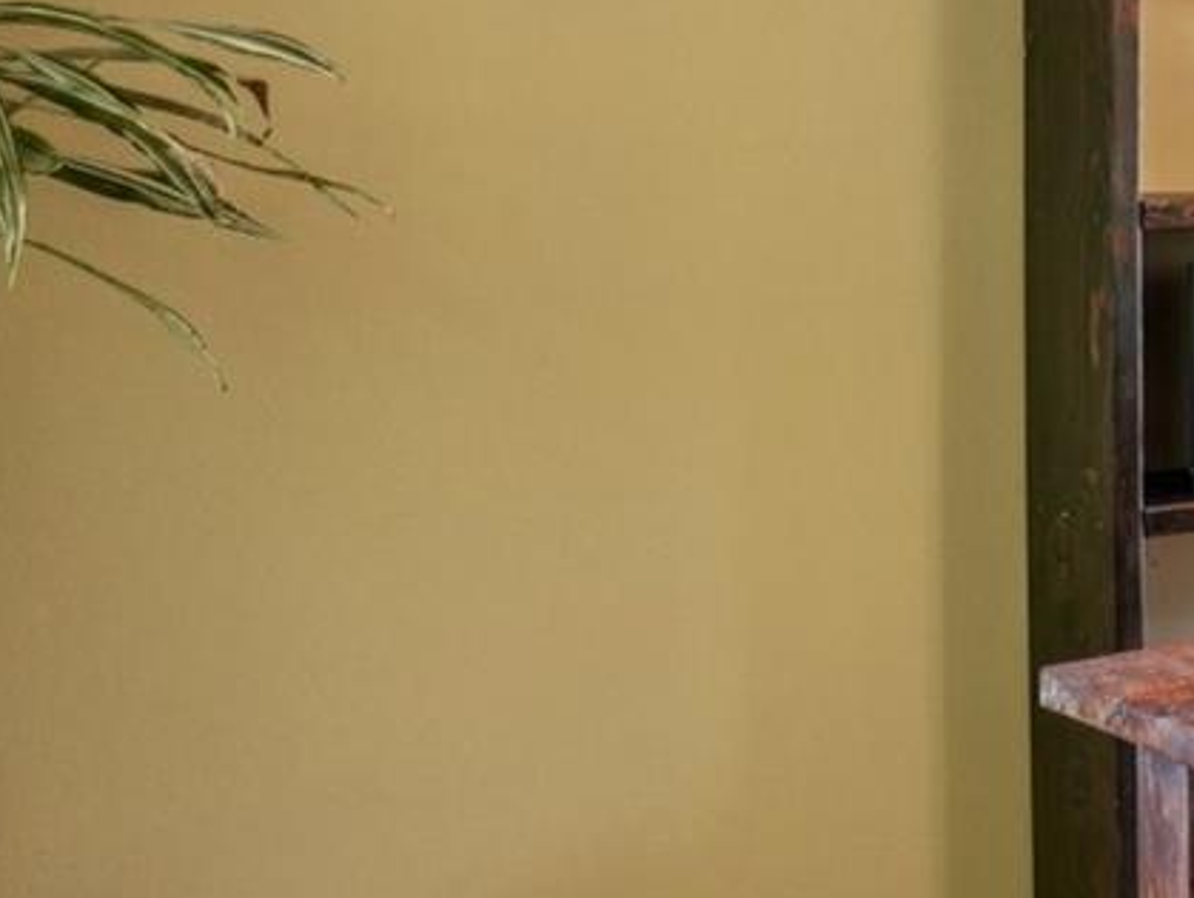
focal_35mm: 55
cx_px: 2220
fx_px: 1899
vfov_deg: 26.1
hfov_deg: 21.1
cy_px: 185
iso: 400
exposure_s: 1/25
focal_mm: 10
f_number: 8
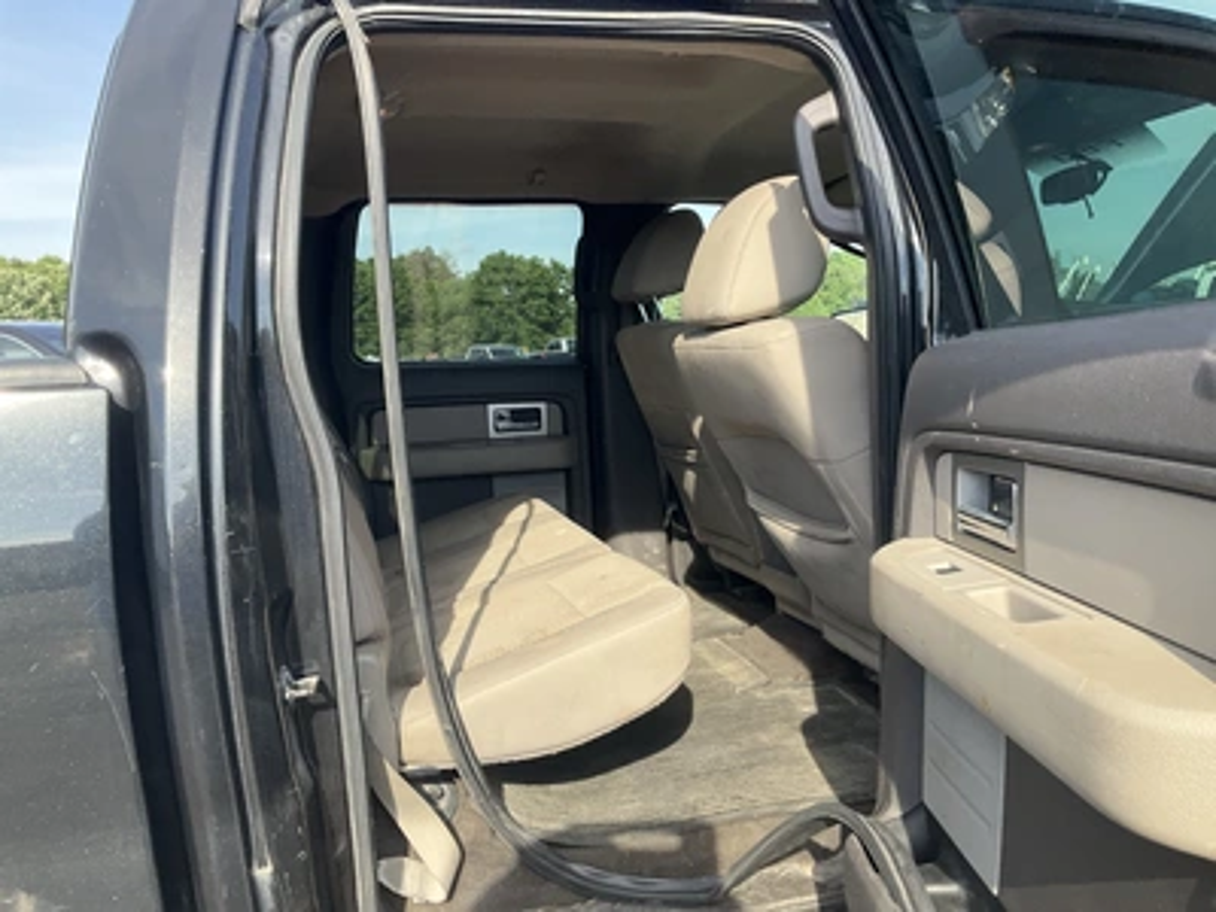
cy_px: 456
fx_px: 1019
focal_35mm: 29
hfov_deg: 61.7
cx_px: 608
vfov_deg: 48.2
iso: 25
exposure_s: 1/284
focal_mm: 3
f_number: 1.8
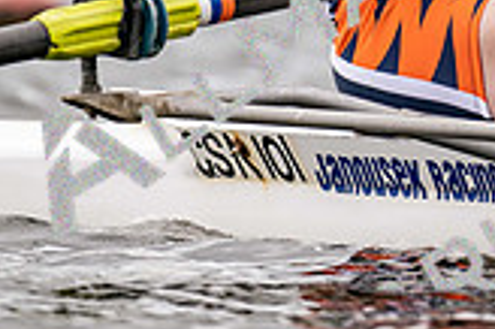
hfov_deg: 1.0
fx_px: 29148
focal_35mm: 2122
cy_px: -228
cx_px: 655
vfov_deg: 0.6
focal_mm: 600
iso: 280
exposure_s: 1/2500
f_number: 4
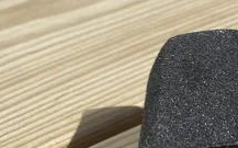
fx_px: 687
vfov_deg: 12.2
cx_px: 388
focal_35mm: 106
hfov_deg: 17.2
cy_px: 150
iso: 32
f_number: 1.8
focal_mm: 4.25
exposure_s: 1/5495
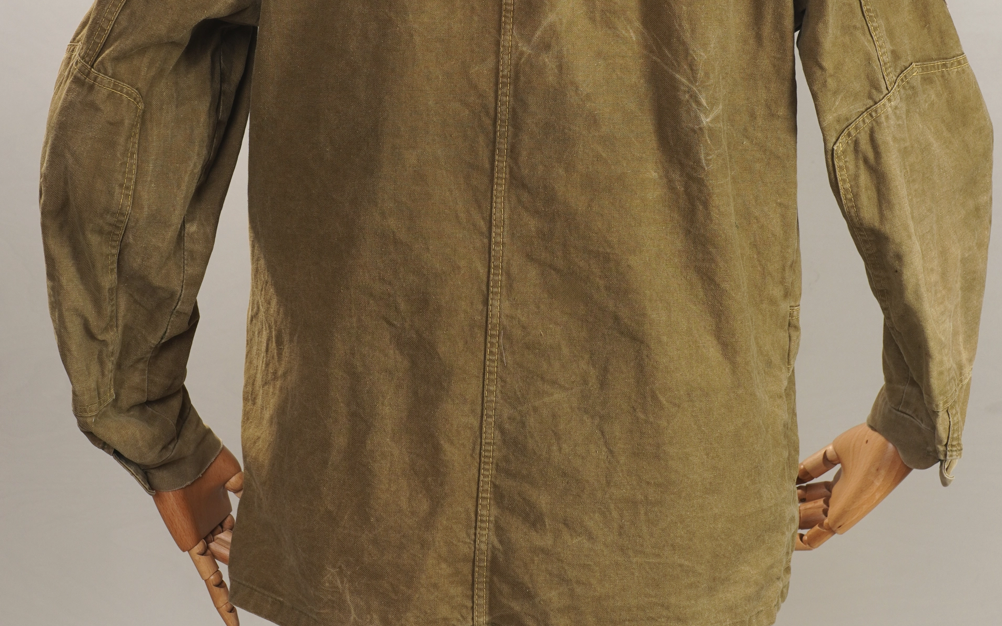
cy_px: 150
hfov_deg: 27.8
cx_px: 505
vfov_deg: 17.5
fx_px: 2021
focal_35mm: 74
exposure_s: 1/20
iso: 200
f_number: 6.3
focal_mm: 32
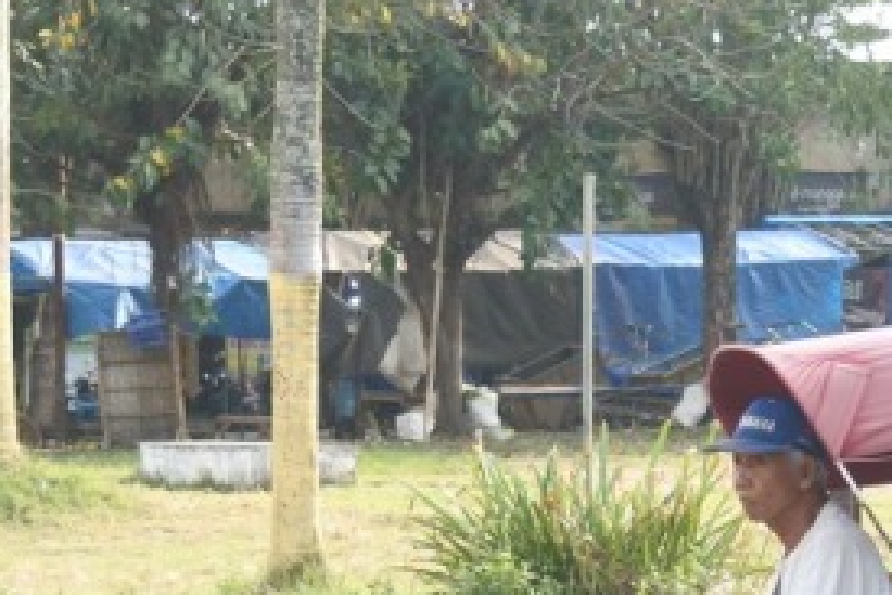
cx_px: 736
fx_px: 4983
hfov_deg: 10.2
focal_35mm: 201
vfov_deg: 6.8
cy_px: 486
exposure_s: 1/80
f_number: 5.6
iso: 160
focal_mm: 30
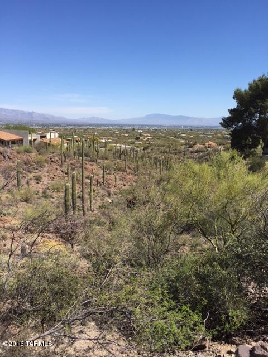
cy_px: 178
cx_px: 134
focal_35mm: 29
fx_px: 299
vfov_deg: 61.7
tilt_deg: -10.0
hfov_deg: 48.2
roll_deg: -0.3
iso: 32
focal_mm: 4.15
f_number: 2.2
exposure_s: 1/2198
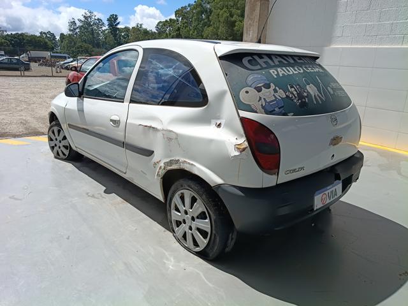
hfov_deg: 67.3
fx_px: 306
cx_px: 204
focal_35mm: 26
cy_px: 153
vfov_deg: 53.1
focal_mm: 4.81
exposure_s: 1/2012
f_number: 1.8
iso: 151
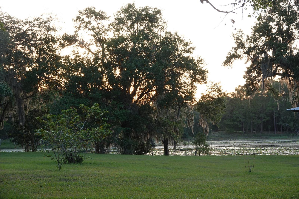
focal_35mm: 95
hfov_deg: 21.5
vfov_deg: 14.4
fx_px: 789
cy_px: 100
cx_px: 150
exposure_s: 1/60
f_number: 3.5
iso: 200
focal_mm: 34.68
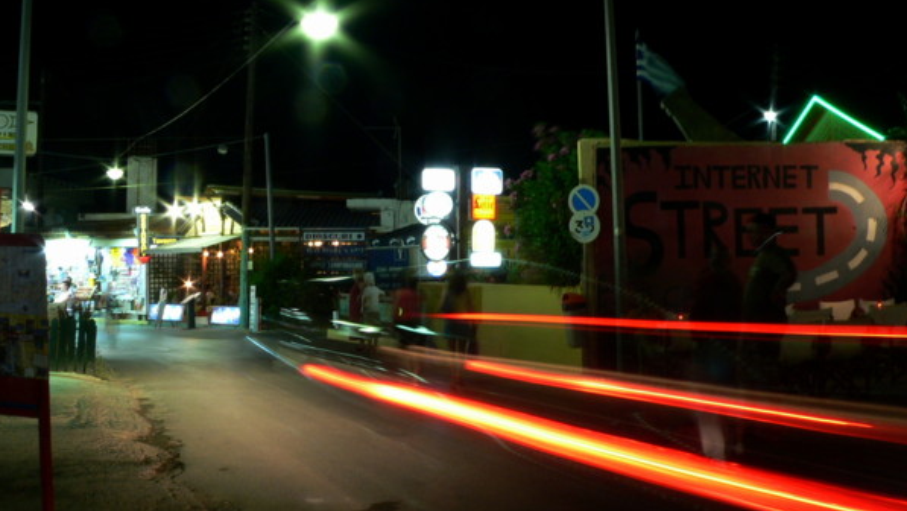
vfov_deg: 25.9
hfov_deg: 44.5
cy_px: 195
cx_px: 495
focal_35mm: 46
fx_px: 1106
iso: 100
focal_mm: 6
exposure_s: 2
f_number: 8
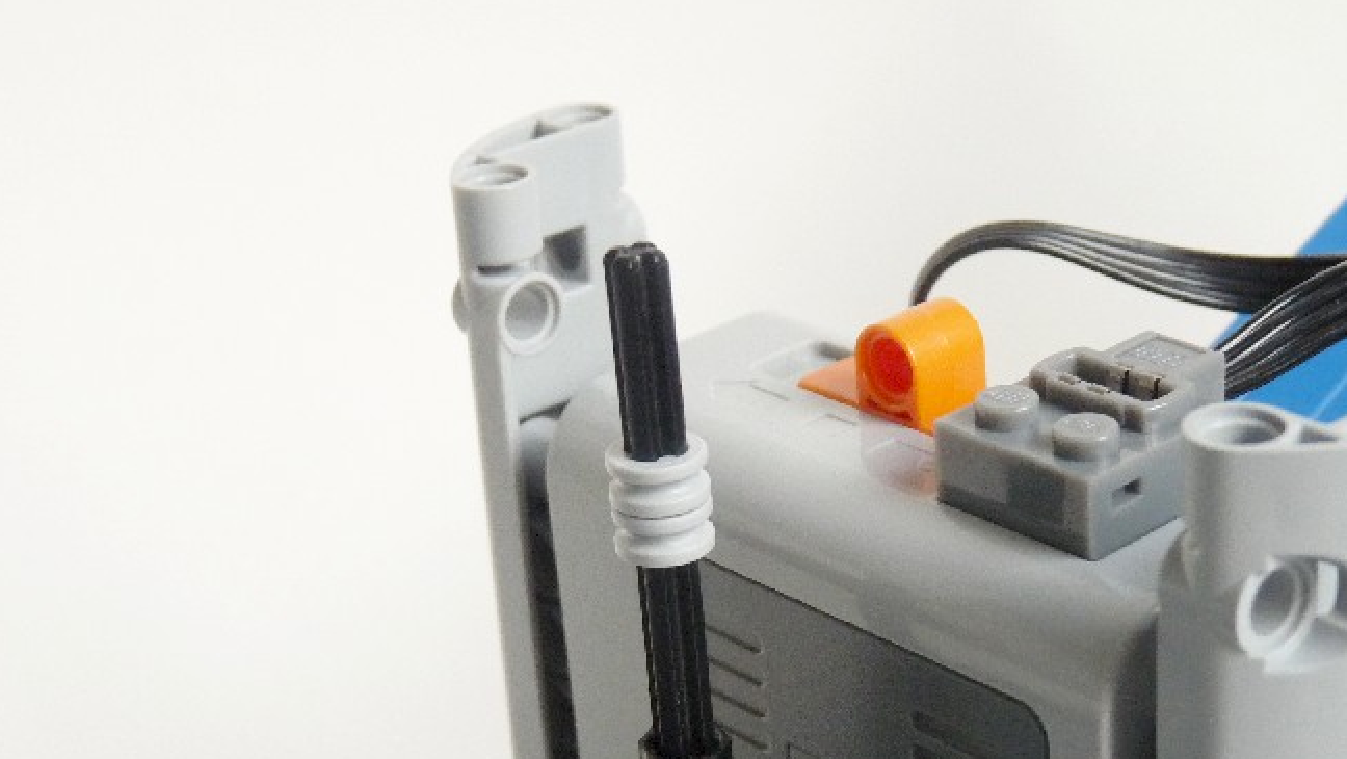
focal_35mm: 82
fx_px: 2930
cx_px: 752
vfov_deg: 14.7
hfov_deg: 25.9
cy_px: 545
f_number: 3.2
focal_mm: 10.8
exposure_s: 1/30
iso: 320
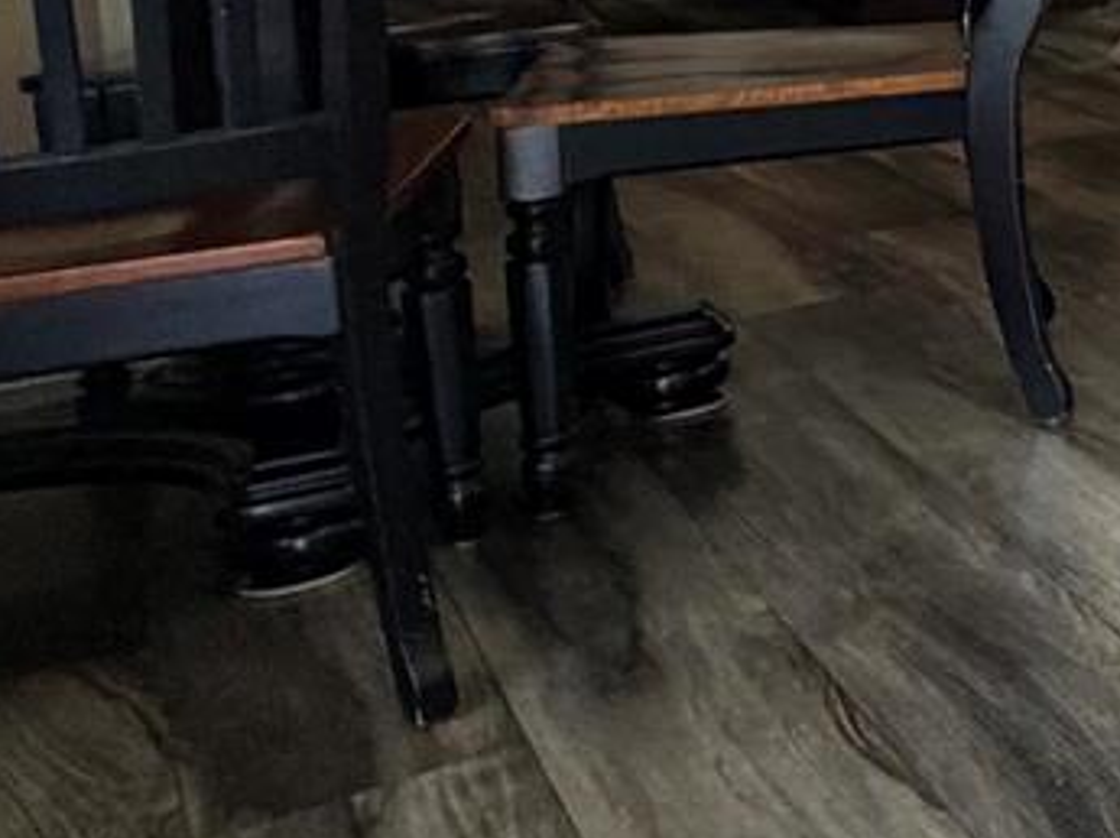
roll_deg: +1.3
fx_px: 2101
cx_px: 2324
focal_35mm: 65
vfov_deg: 21.0
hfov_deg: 18.1
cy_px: -159
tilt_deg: -5.4
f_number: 2.2
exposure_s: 1/87
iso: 320
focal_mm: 2.22
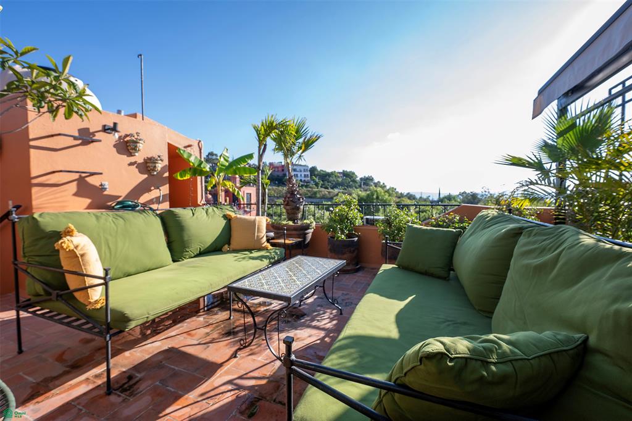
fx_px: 263
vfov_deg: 77.3
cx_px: 316
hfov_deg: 100.4
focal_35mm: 15
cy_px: 210
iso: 320
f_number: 8
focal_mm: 15
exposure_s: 1/200
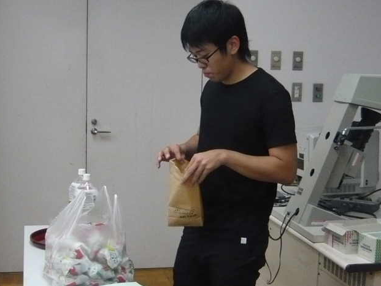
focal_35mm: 58
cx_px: 140
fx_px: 638
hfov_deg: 33.0
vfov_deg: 25.2
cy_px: 155
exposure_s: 1/80
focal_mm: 4.9
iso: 400
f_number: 2.9
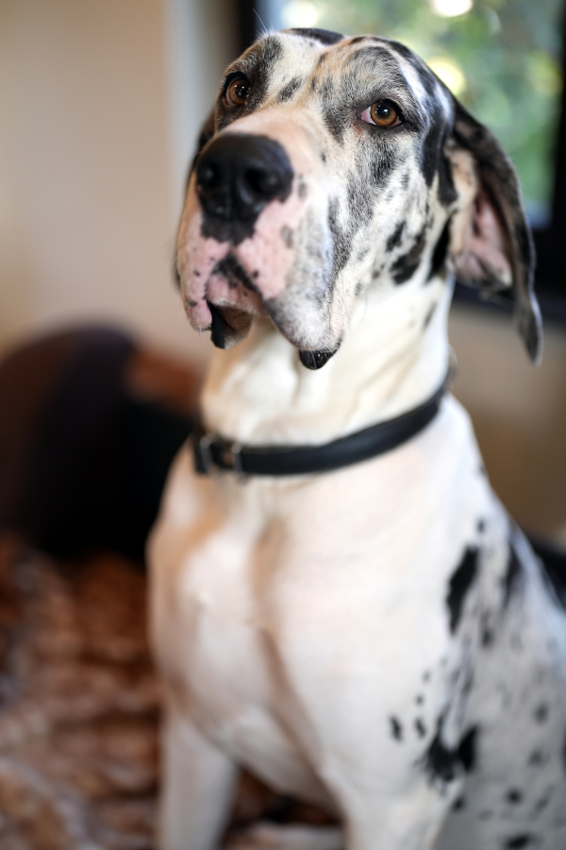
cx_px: 283
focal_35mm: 40
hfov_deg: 33.4
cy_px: 425
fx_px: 943
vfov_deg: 48.5
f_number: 1.4
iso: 250
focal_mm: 40
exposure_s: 1/320
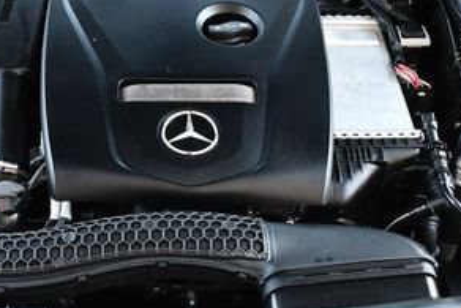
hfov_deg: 25.5
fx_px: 1012
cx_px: 156
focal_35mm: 79
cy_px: 107
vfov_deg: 17.3
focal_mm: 18
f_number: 3.5
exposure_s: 1/200
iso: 800
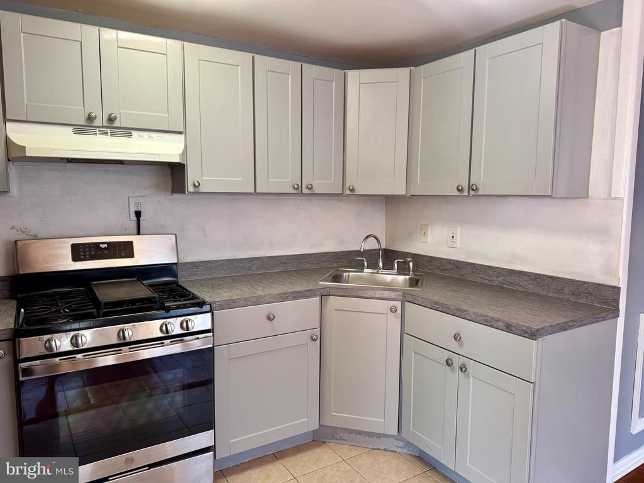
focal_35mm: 24
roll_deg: -0.4
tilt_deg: -6.2
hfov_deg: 71.6
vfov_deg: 56.8
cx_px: 322
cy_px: 242
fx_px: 446
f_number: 1.78
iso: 200
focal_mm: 6.76
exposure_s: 1/120
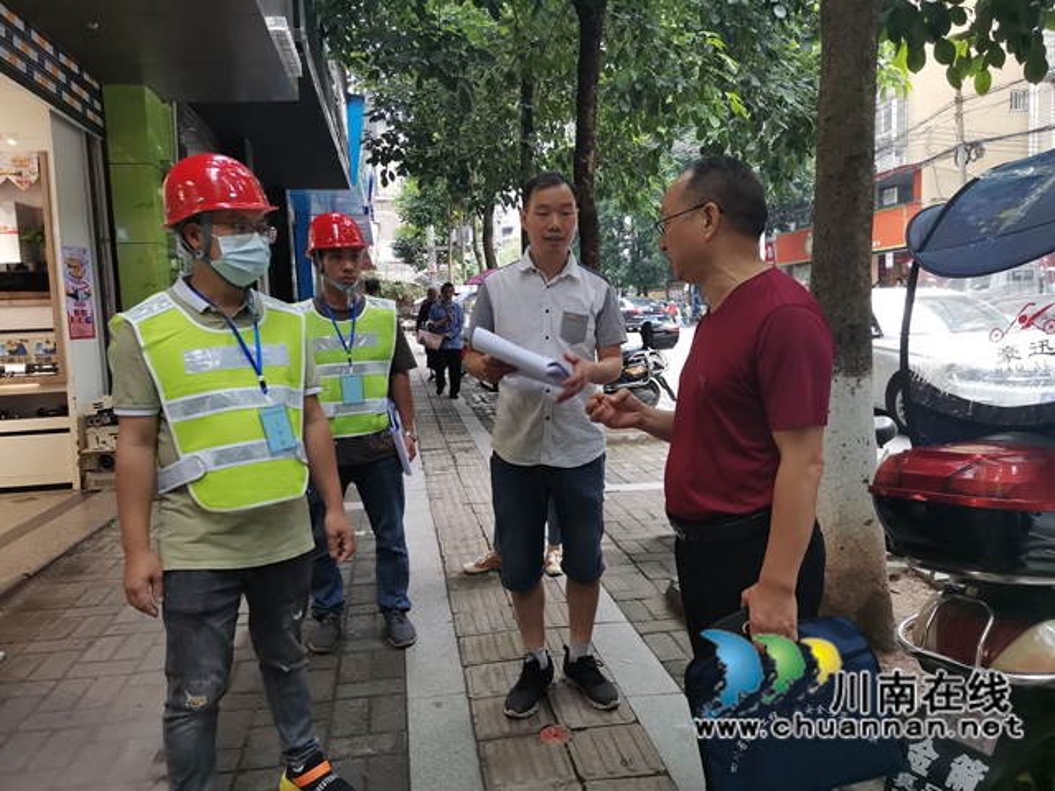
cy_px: 396
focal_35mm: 26
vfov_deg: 53.1
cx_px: 528
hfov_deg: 67.3
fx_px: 792
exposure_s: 1/100
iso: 125
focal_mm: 4.75
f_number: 1.8
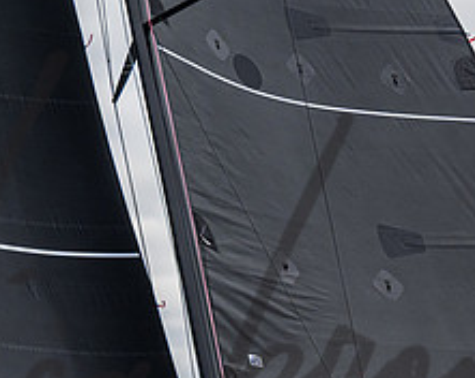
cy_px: 361
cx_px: 504
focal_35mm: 289
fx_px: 4056
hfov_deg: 6.7
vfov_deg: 5.3
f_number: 7.1
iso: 500
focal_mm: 95
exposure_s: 1/2500
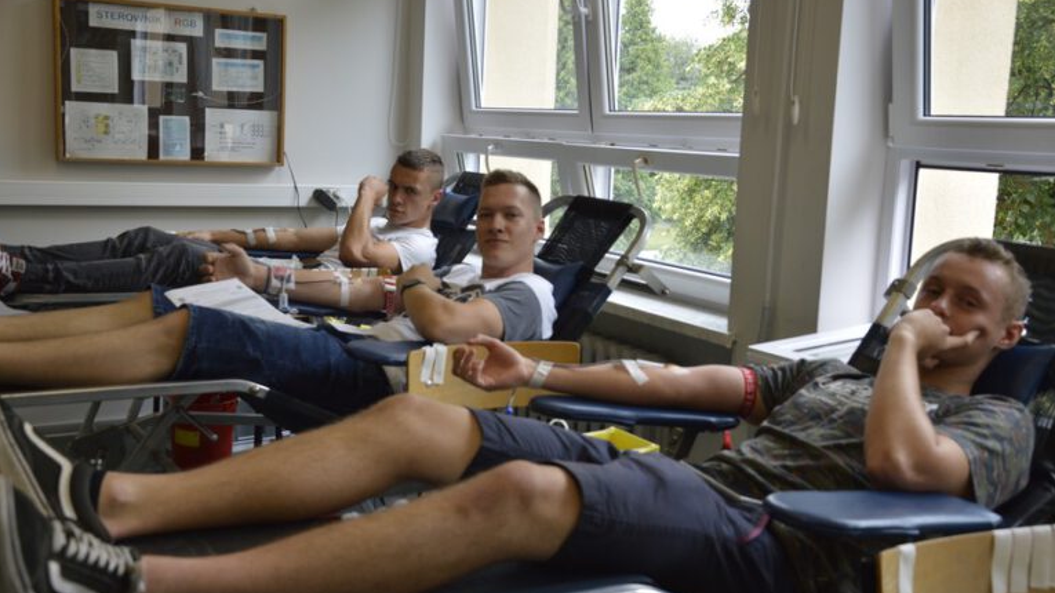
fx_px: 1147
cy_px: 271
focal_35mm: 41
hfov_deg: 49.4
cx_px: 528
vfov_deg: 29.0
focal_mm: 26
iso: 400
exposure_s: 1/125
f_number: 5.6
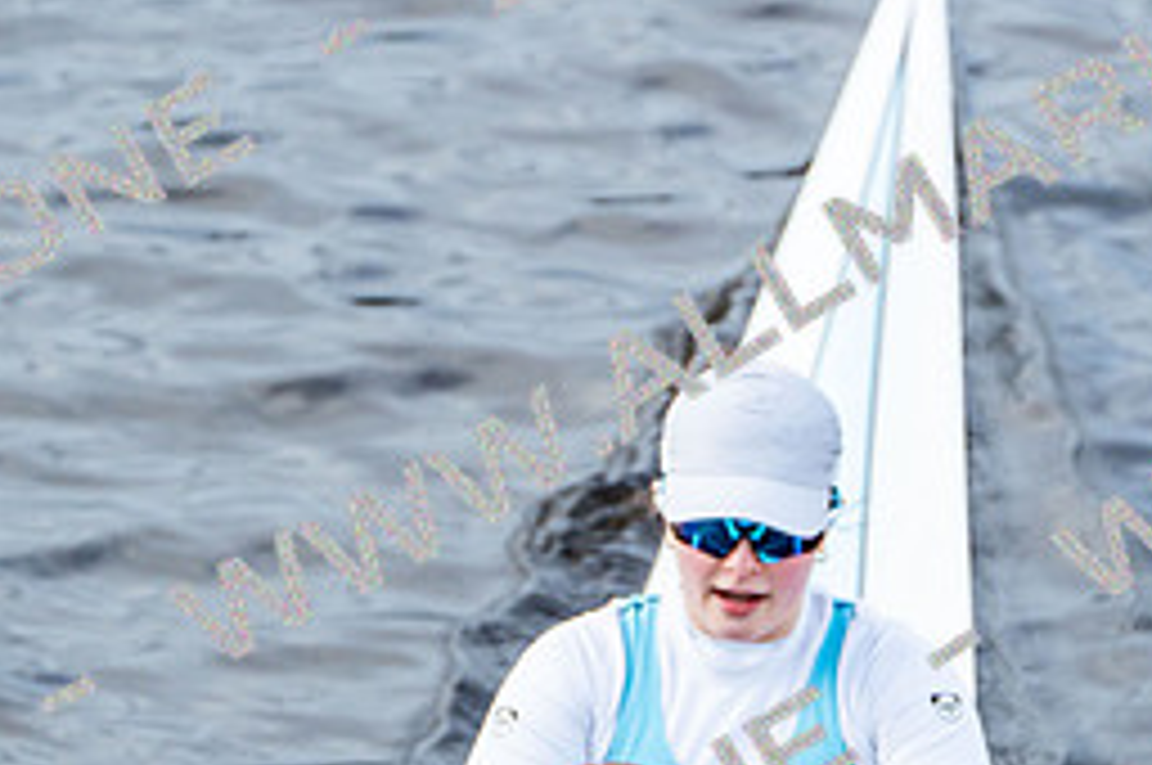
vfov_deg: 1.0
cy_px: 673
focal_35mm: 1362
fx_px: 43528
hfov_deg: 1.5
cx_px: 724
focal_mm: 600
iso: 1250
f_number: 6.3
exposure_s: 1/1250
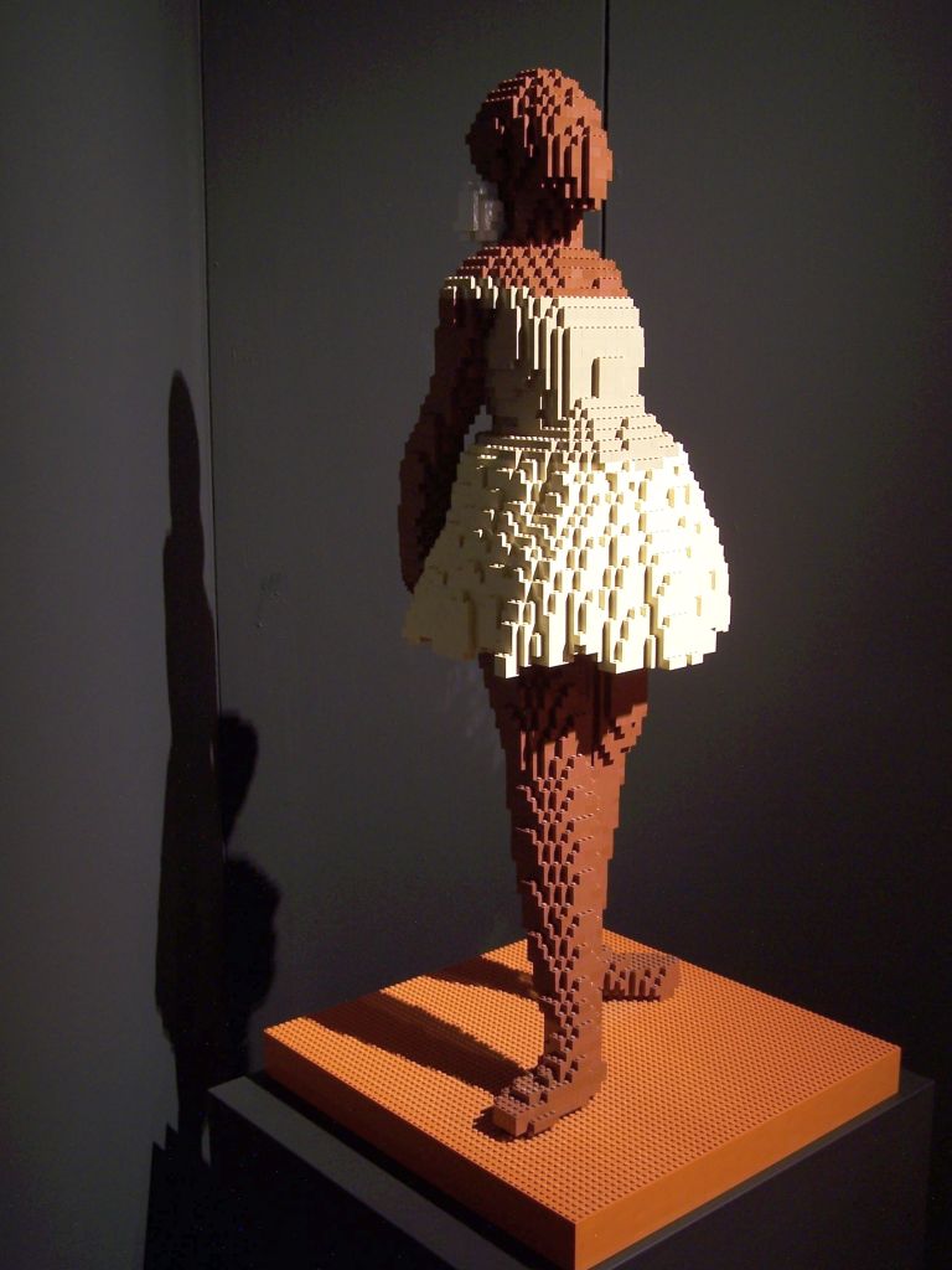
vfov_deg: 46.8
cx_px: 476
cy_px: 635
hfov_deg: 36.0
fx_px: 1467
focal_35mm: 40
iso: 80
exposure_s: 1/2
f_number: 2.8
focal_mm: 6.7
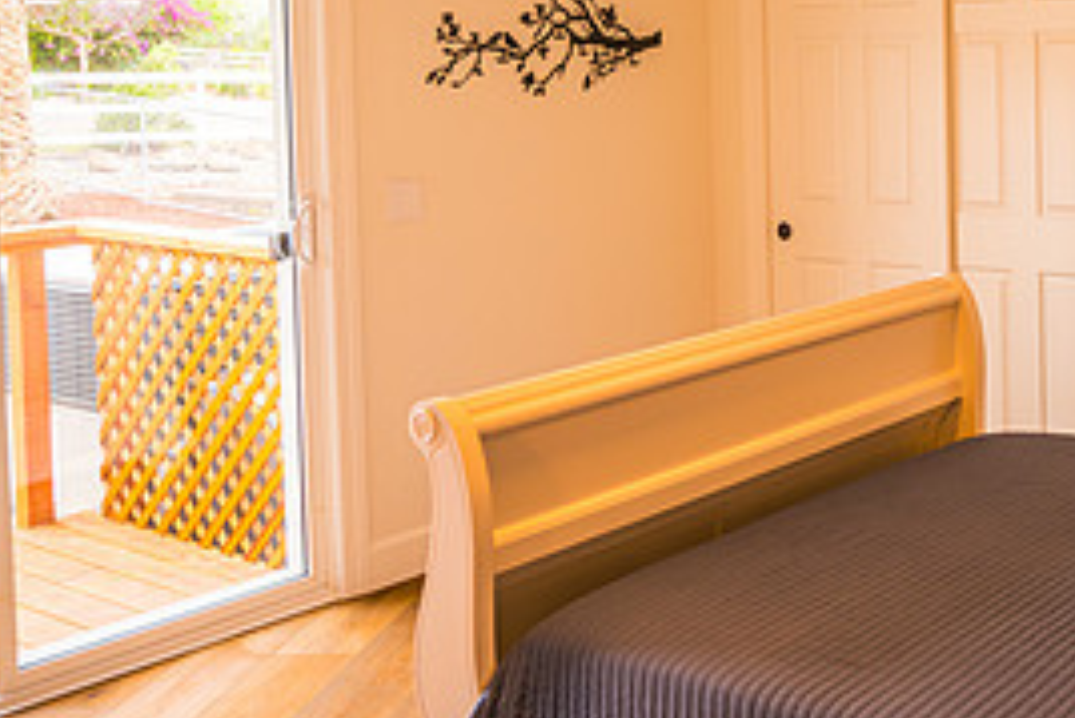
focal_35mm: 52
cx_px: 995
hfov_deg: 35.6
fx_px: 1554
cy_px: 114
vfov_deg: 25.4
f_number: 4
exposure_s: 1/6
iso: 64
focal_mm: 24
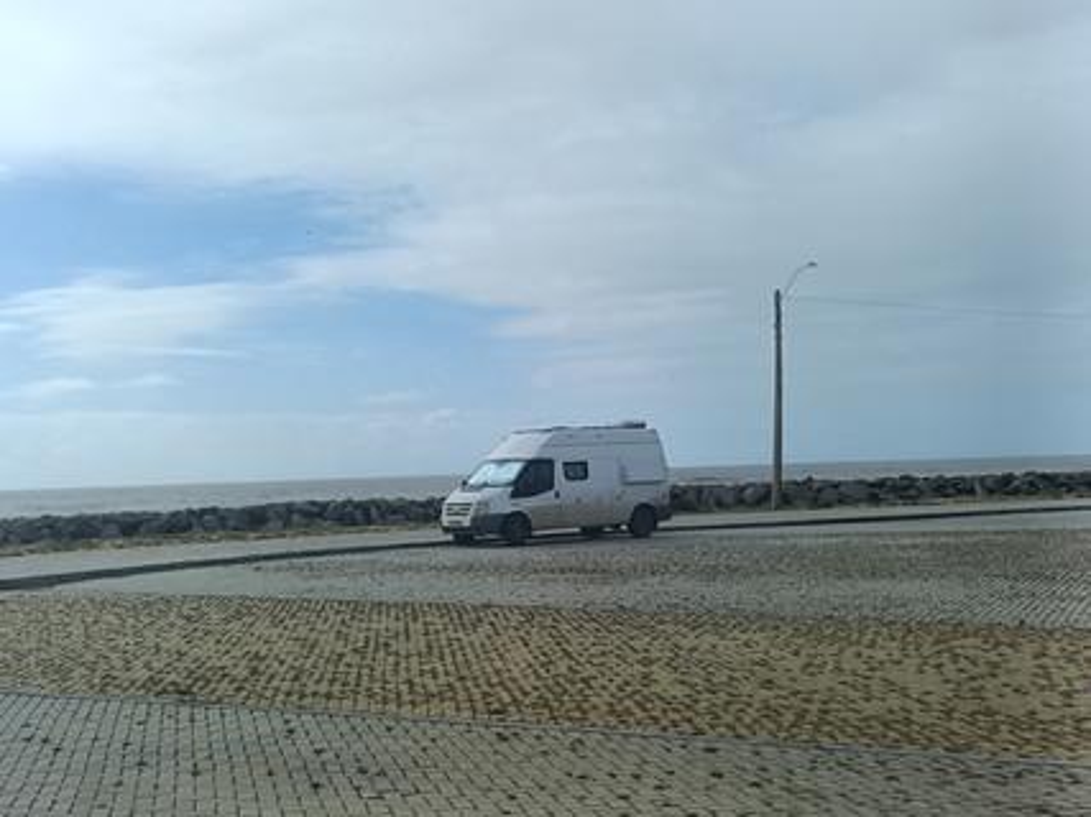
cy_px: 408
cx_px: 546
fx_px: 1575
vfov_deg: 29.1
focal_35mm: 50
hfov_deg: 38.2
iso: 64
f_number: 1.7
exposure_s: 1/1399
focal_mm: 4.7
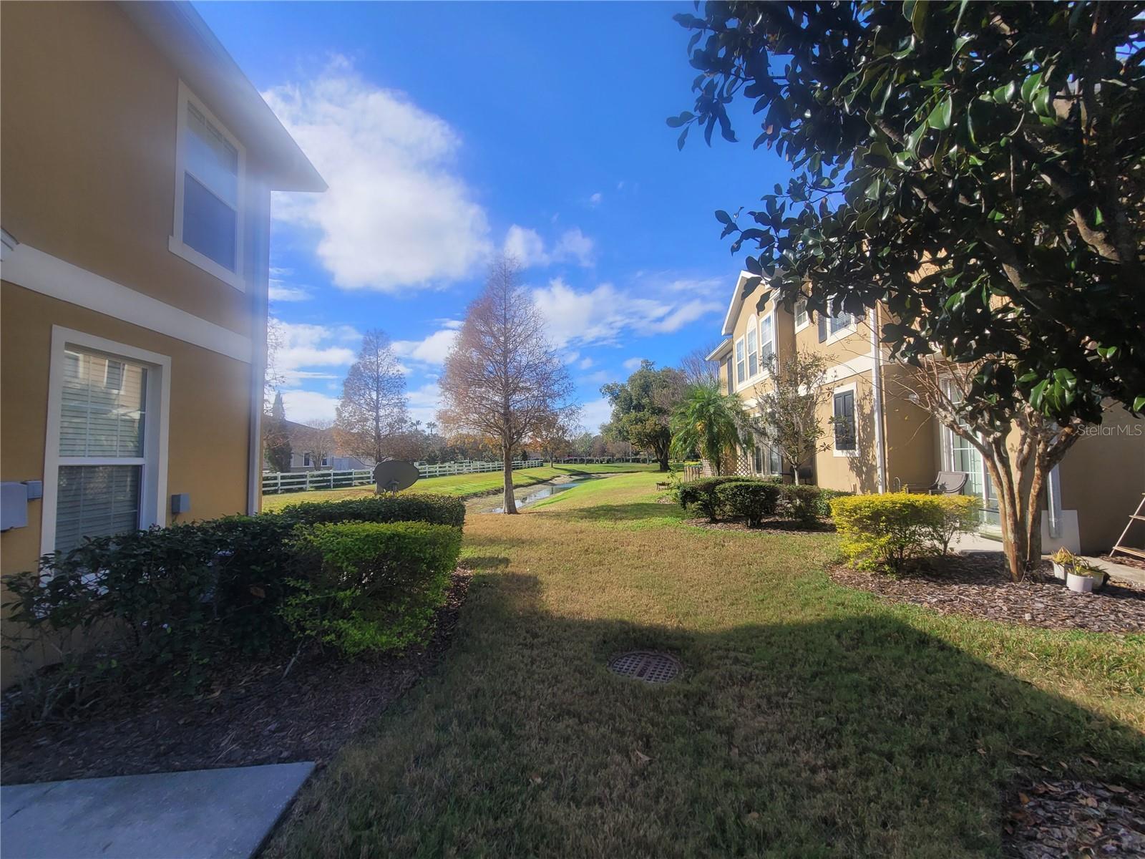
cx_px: 572
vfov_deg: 89.9
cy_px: 430
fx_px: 430
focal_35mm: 13
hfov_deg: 106.2
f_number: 2.2
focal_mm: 2.2
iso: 50
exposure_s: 1/1410
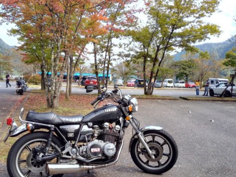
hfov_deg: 55.3
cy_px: 99
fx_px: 225
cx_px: 116
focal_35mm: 33
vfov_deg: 42.9
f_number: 2
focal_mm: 3.8
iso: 100
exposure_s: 1/434
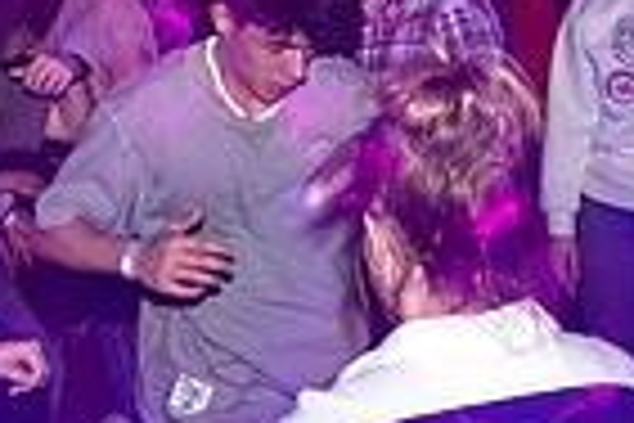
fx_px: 2923
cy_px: -67
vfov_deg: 8.2
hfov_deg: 12.3
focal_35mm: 166
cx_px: 123
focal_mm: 30
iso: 640
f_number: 5
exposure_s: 1/2.5
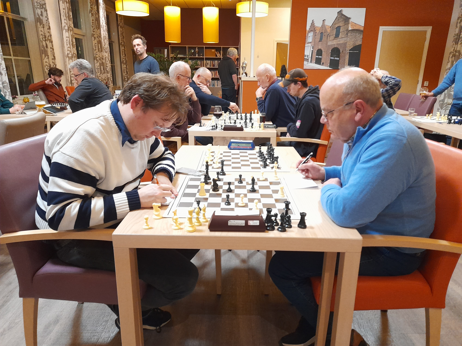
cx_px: 231
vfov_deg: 54.9
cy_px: 173
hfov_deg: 69.4
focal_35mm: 25
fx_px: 334
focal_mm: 4.6
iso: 400
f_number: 2
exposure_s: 1/33
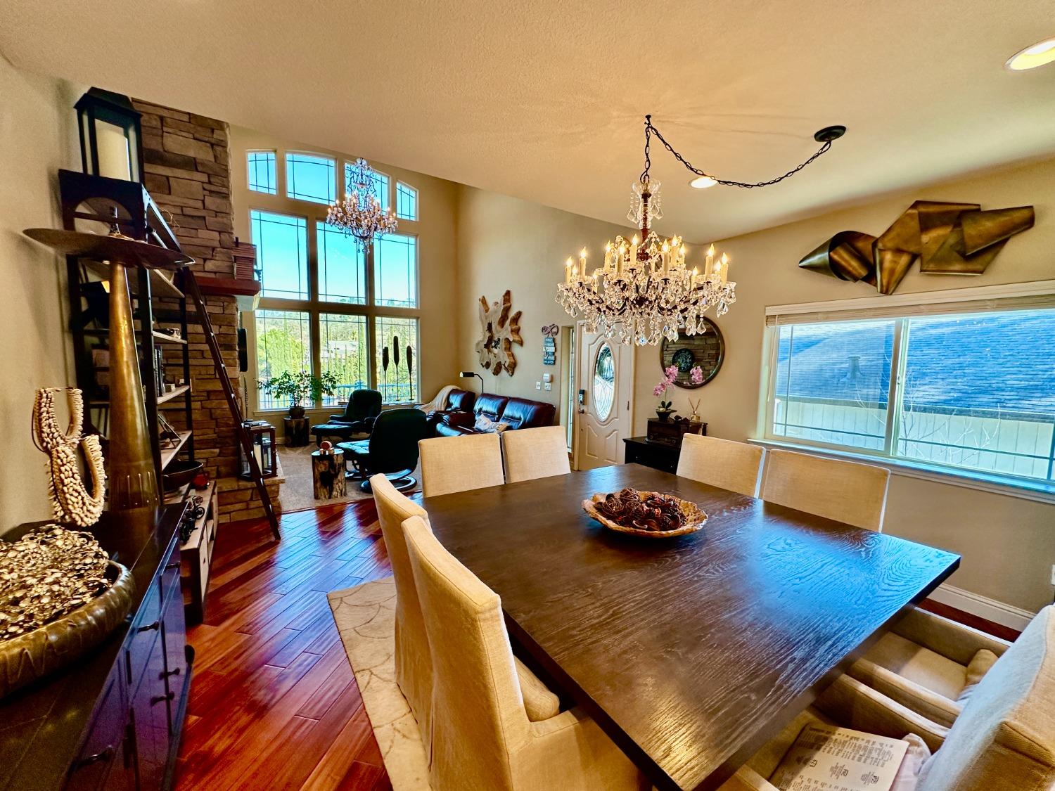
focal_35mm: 14
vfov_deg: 85.7
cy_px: 396
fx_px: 427
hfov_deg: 102.1
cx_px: 528
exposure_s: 1/60
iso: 160
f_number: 2.2
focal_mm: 2.22
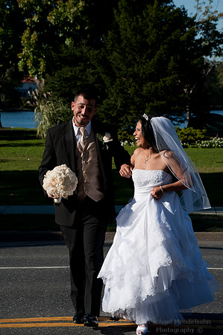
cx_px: 112
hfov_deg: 11.2
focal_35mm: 122
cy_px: 168
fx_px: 1136
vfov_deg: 16.8
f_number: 13
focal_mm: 122
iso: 200
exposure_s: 1/320
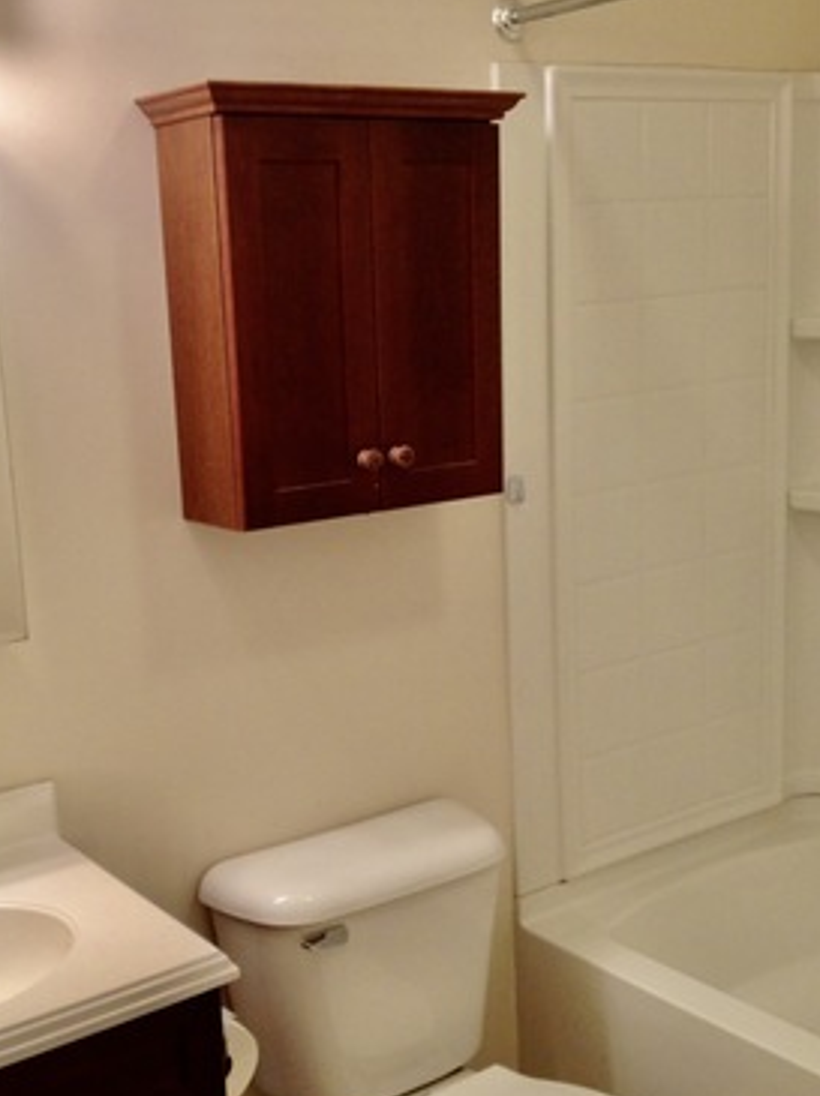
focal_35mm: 48
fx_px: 1519
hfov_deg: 30.1
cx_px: 332
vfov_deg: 39.7
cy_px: 589
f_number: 2.4
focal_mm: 4.28
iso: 100
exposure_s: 1/20
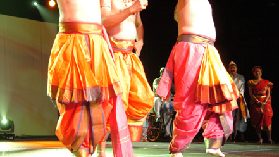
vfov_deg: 18.8
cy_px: 62
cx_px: 119
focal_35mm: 64
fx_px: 473
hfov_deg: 32.8
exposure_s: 1/125
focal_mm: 30
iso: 800
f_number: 2.8
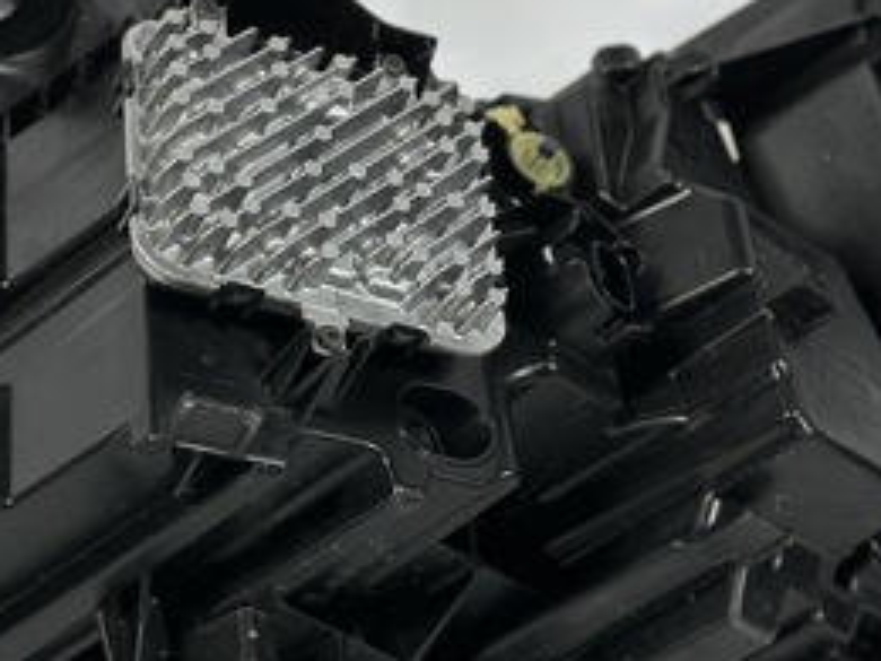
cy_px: 480
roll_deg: +0.2
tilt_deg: -21.2
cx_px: 261
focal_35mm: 118
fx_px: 3003
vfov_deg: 12.5
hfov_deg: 16.6
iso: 125
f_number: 1.78
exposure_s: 1/100
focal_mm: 6.86
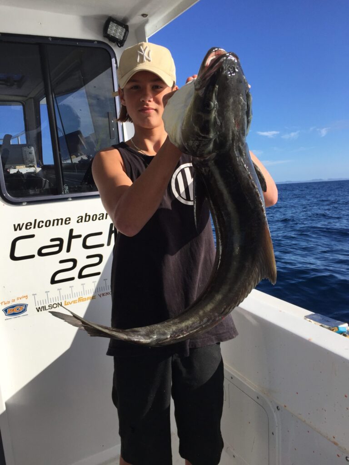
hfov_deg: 48.2
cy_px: 232
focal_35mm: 29
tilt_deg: -4.6
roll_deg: +3.4
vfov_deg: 61.7
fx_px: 390
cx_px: 174
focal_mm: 4.15
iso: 32
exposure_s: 1/2475
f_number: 2.2
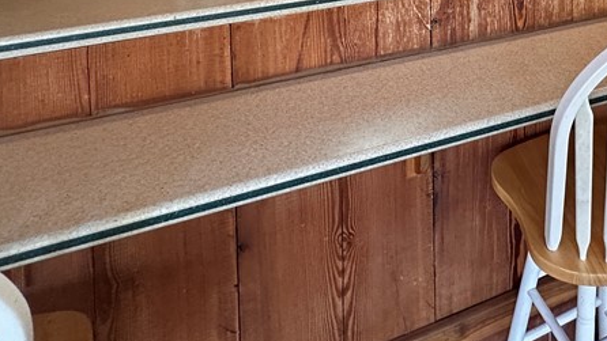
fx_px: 563
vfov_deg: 25.4
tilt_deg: -3.0
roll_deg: +0.8
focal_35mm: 35
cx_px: 493
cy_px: -171
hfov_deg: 52.6
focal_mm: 2.22
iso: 320
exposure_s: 1/120
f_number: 2.2
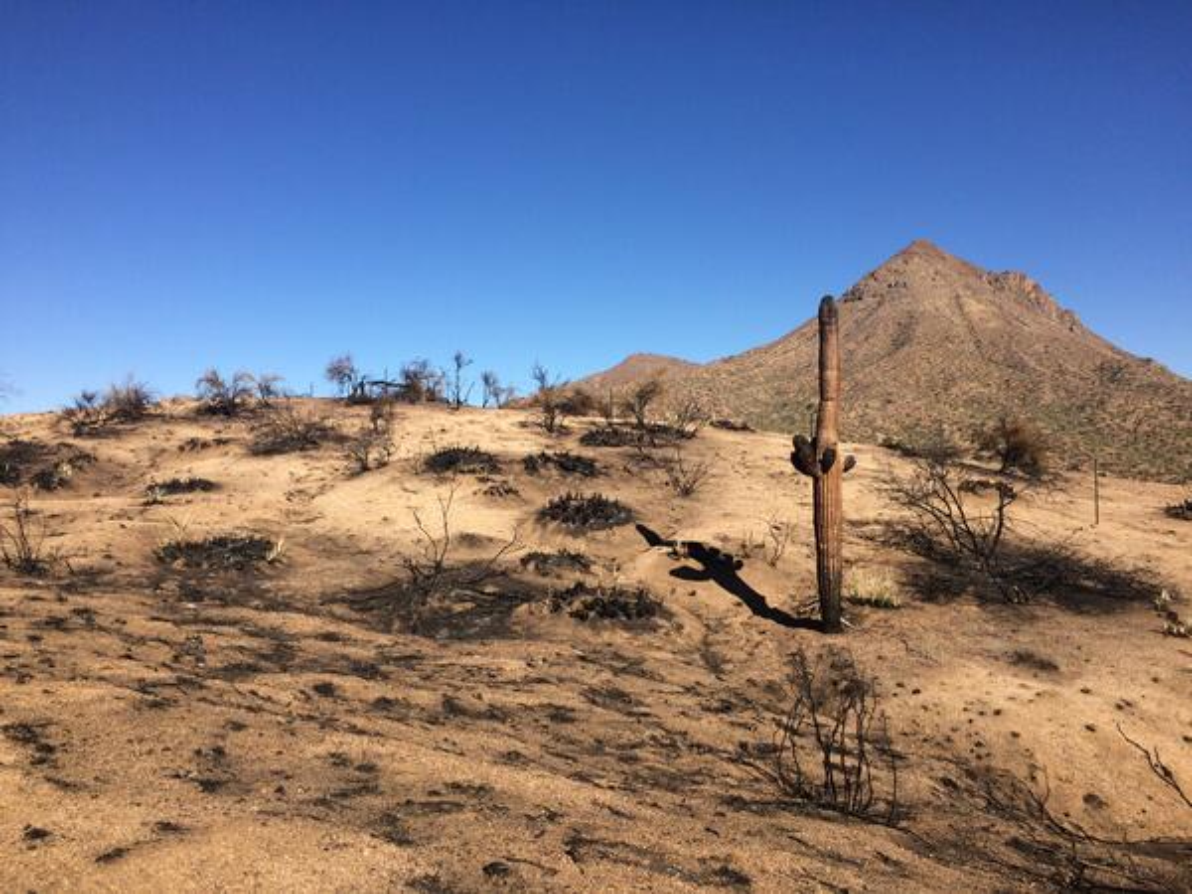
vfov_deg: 48.2
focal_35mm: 29
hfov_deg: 61.7
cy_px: 447
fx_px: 999
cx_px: 596
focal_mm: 4.15
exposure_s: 1/2564
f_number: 2.2
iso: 32
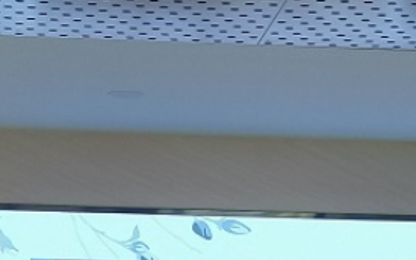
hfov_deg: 13.2
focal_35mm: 159
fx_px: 1803
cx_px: 206
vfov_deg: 8.1
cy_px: 362
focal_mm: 4.75
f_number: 1.8
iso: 125
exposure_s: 1/100
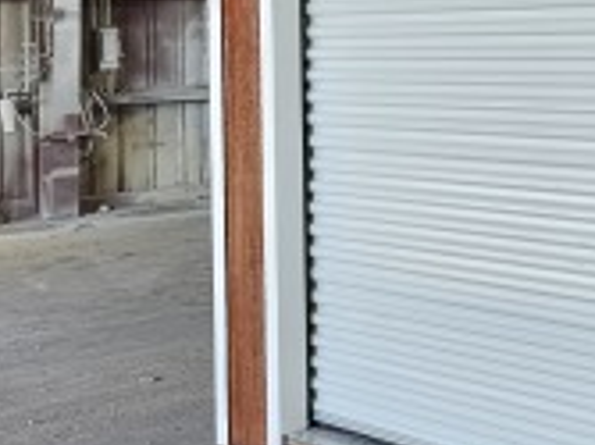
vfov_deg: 16.5
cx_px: 955
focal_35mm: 88
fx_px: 1512
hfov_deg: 18.9
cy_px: 14
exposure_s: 1/207
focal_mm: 6.3
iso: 125
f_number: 1.7
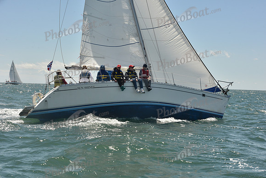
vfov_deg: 19.5
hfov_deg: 28.8
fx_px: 517
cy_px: 89
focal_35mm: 70
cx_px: 133
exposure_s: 1/800
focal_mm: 70
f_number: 11
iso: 320
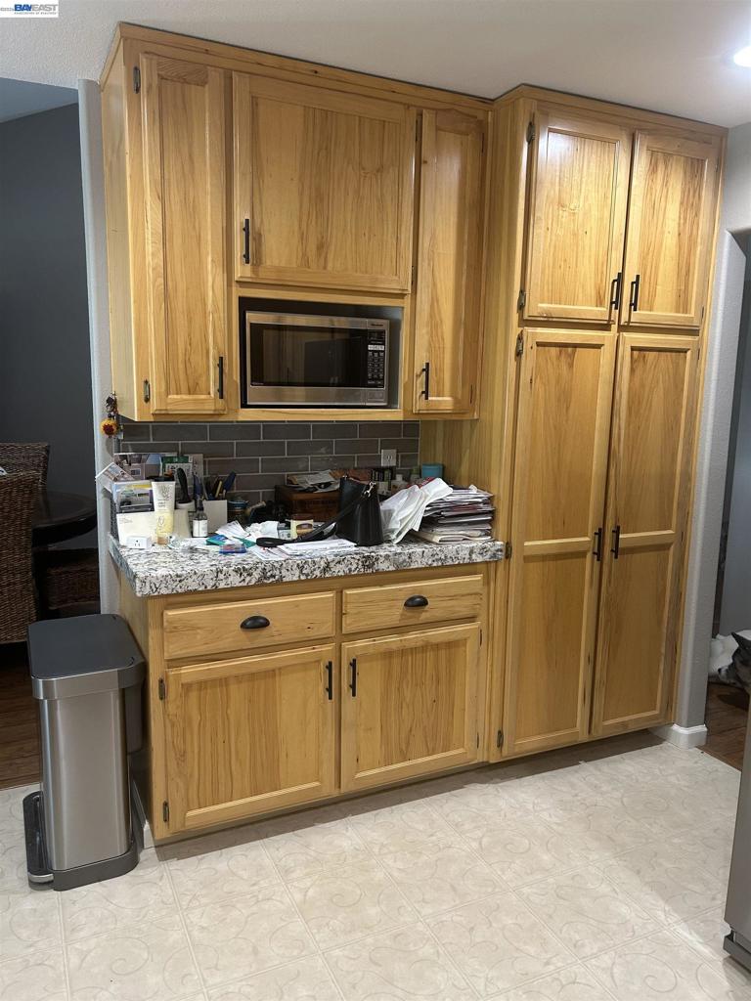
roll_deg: -0.9
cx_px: 376
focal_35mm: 26
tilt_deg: -9.7
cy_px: 500
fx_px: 752
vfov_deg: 67.3
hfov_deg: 53.1
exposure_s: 1/60
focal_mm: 5.7
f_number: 1.5
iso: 125
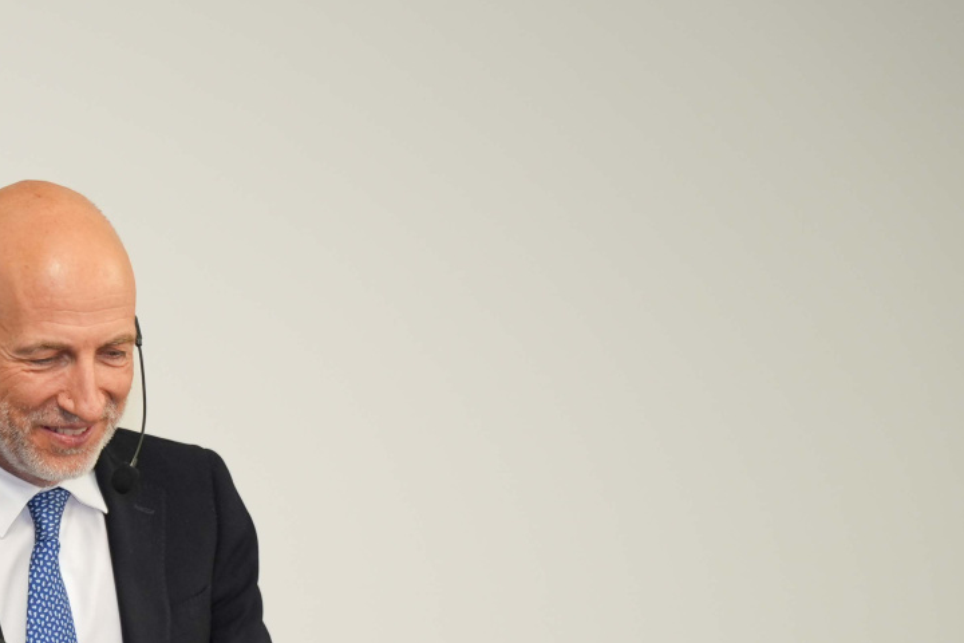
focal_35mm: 175
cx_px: -169
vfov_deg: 7.8
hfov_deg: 11.5
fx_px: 4686
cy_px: 640
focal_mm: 70
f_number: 2.8
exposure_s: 1/60
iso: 400
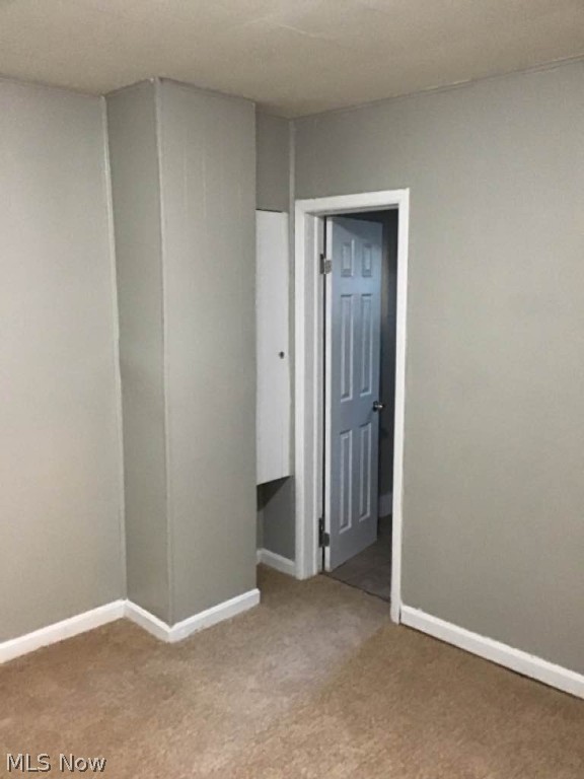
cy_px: 390
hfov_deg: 45.4
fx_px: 697
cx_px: 292
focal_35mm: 31
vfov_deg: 58.4
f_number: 2.4
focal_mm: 3.3
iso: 500
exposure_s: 1/15
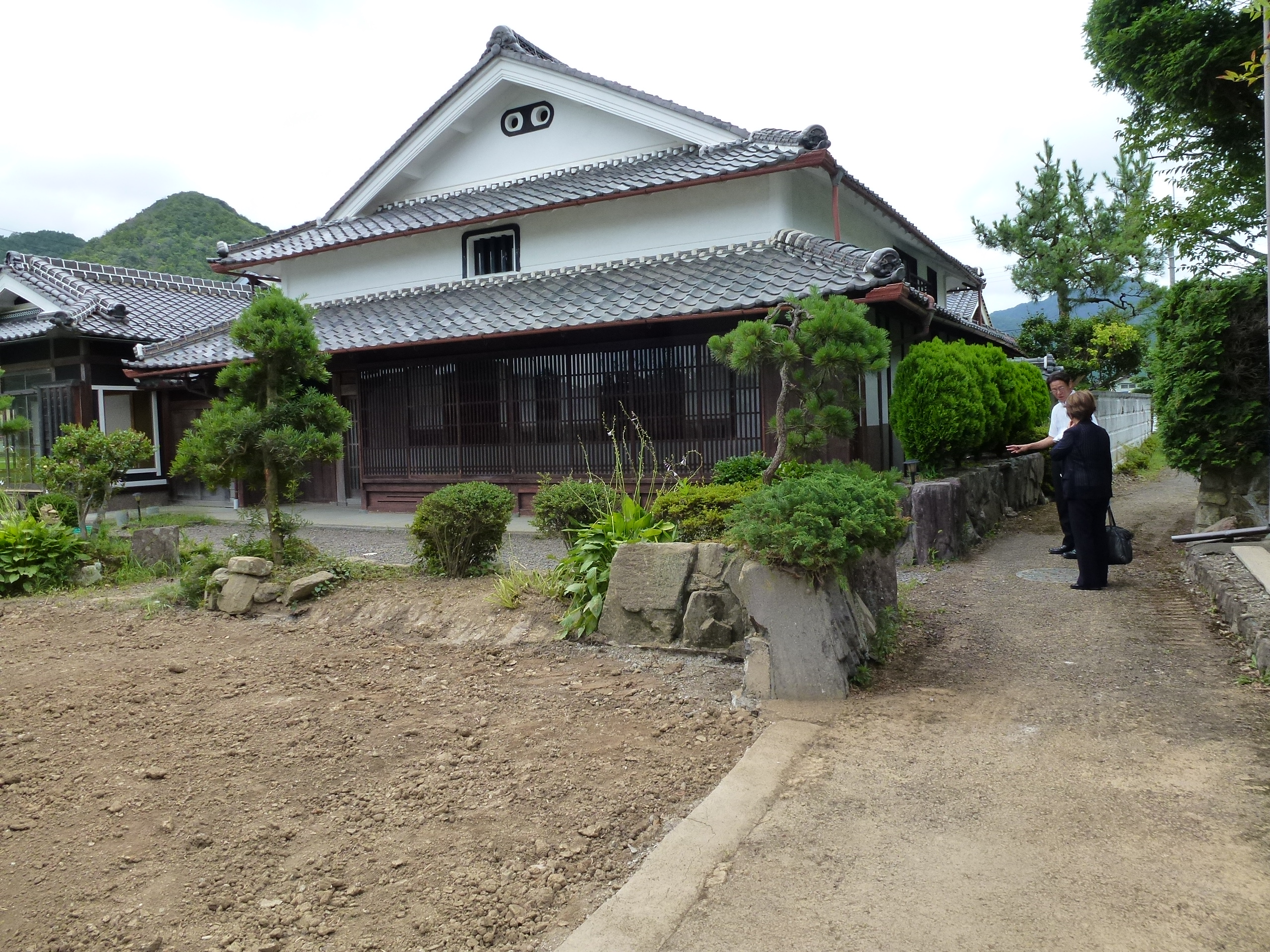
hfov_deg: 71.6
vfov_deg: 56.8
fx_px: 881
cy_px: 476
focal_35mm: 24
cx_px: 635
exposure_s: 1/320
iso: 160
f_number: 4
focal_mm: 4.3
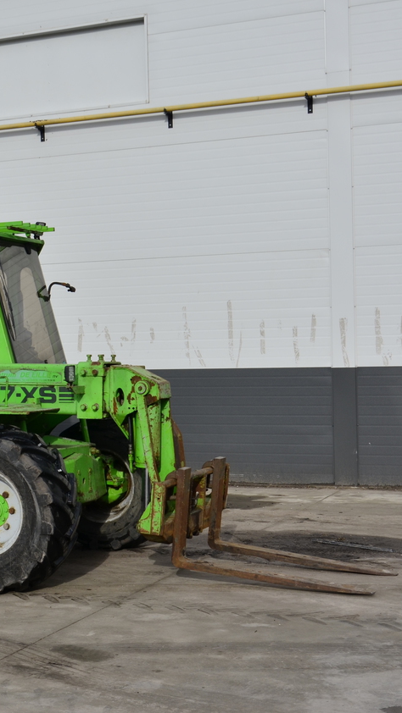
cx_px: -35
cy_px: 358
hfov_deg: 18.7
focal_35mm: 62
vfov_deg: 33.8
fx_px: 1174
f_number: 10
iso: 125
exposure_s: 1/320
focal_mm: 26
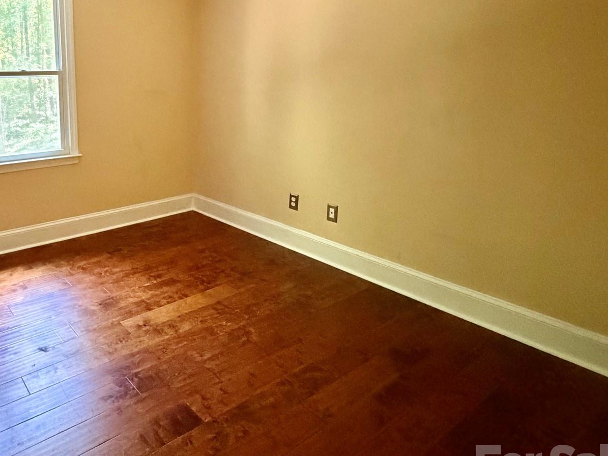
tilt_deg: -10.4
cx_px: 117
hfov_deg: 64.9
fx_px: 421
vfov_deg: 55.7
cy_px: 154
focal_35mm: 24
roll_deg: +1.0
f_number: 2.2
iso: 1250
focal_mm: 2.22
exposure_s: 1/60
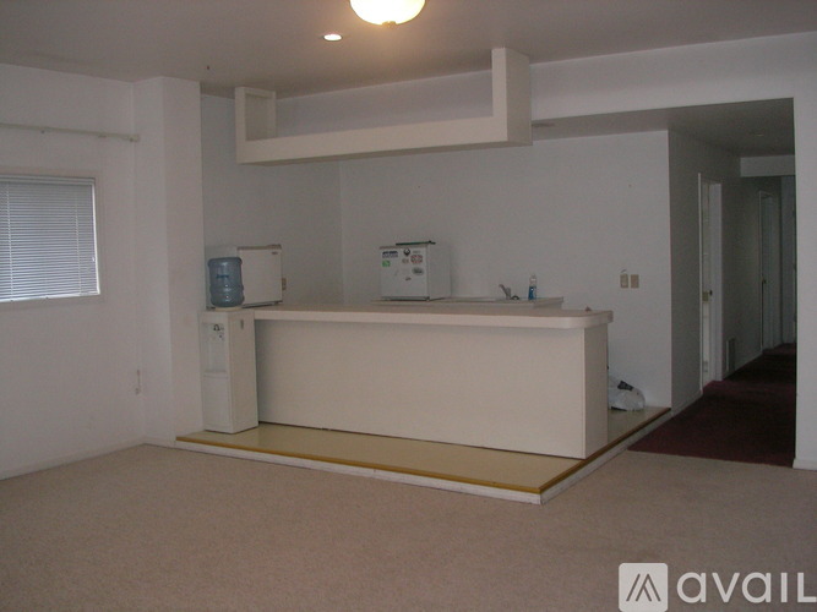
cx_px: 408
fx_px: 873
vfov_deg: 38.7
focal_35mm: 37
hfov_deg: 50.1
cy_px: 306
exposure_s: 1/30
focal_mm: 5.7
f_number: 2.8
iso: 130
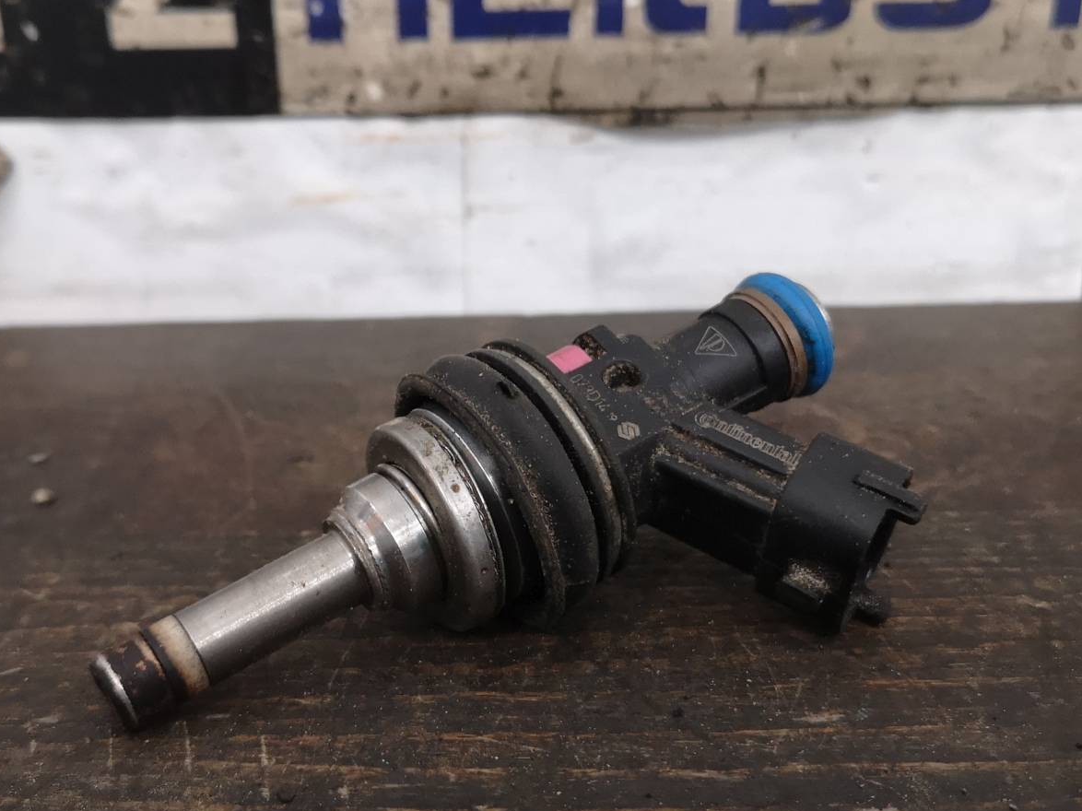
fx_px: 1438
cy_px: 439
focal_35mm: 46
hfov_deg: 41.2
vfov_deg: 31.5
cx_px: 500
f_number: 1.8
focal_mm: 3.95
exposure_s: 1/33.3
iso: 320
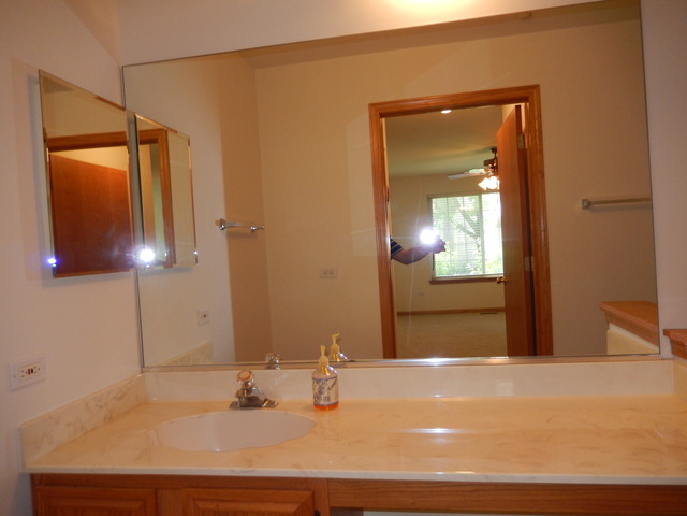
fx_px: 496
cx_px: 344
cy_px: 258
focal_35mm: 25
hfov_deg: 69.4
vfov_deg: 54.9
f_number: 3.4
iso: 200
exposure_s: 1/30
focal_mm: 4.5
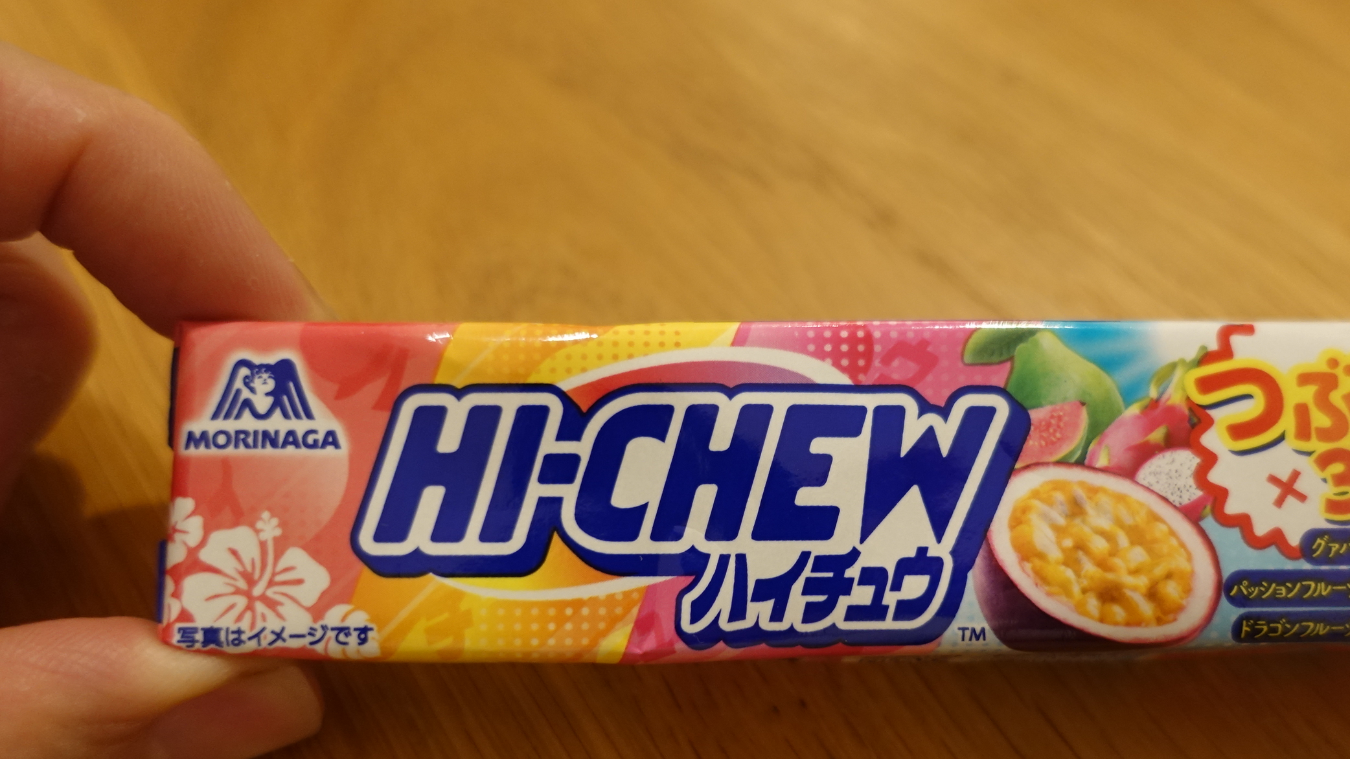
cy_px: 499
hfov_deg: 59.2
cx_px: 786
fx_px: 1181
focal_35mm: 33
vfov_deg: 35.3
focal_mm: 8.8
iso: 500
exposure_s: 1/30
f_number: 1.8
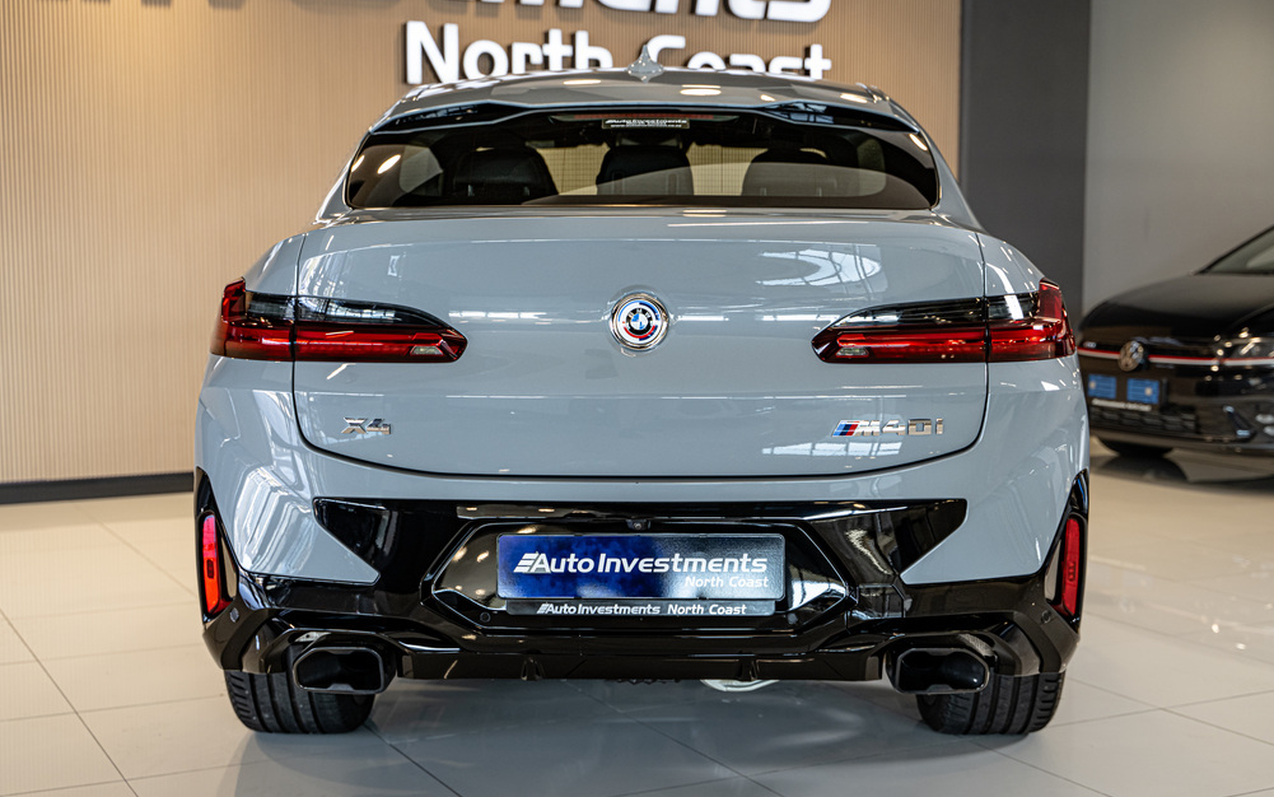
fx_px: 1736
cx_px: 641
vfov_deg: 25.8
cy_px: 427
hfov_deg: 40.3
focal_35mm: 50
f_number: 4
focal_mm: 48
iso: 640
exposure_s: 1/125
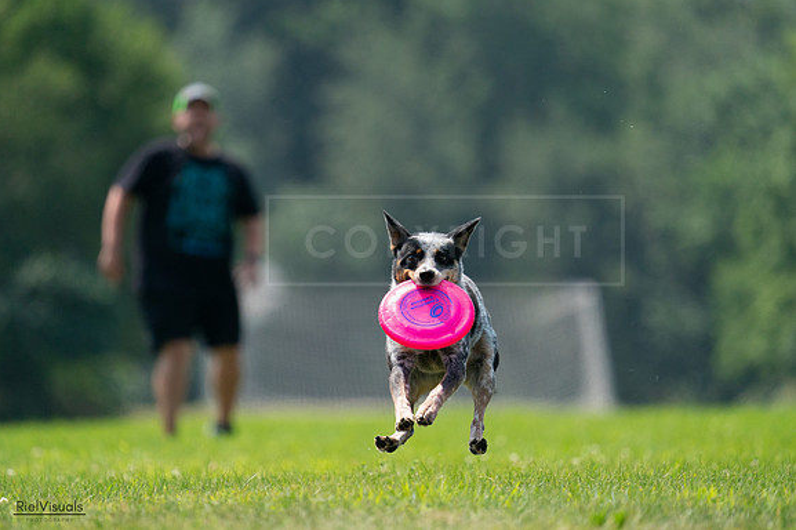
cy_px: 264
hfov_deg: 4.1
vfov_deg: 2.8
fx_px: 11027
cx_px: 397
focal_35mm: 499
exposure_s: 1/4000
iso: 1600
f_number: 6.3
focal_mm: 496
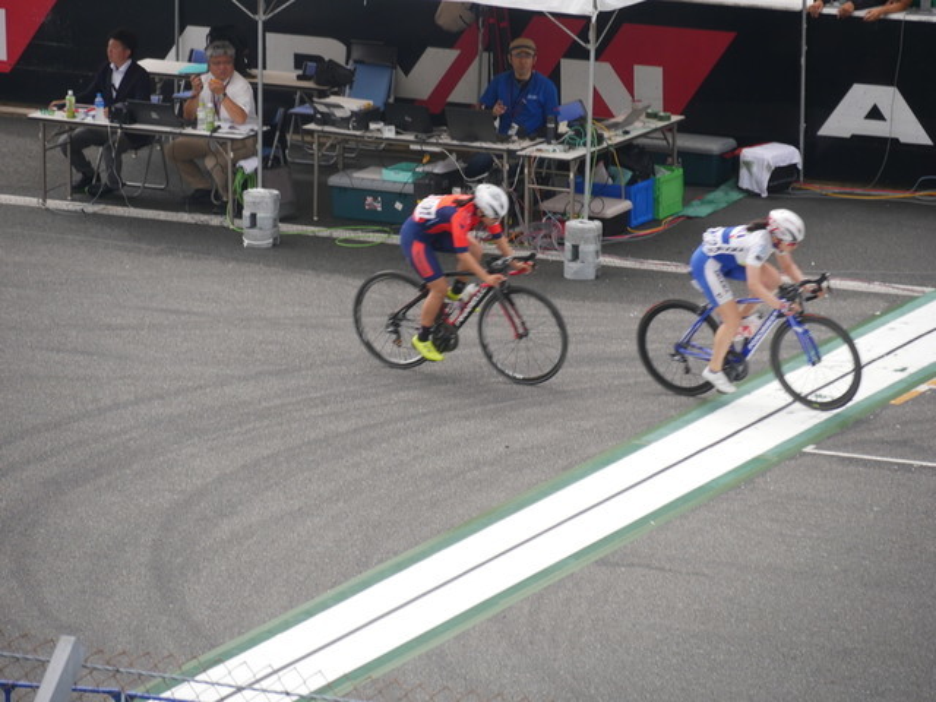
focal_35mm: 280
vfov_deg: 5.3
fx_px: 7571
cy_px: 351
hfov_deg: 7.1
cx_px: 468
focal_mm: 140
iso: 250
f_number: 5.6
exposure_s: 1/500
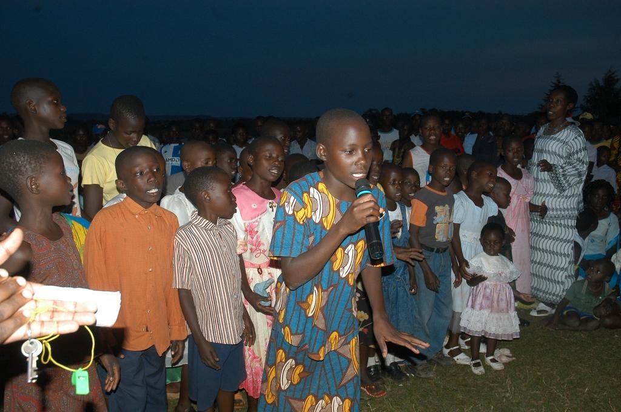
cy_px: 206
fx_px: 569
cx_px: 310
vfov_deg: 39.9
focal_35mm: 33
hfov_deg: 57.3
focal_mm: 22
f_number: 5
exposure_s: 1/180
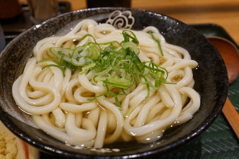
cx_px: 120
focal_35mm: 35
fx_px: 232
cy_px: 80
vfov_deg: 37.9
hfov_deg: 54.4
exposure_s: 1/25
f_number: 7.1
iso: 800
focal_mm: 35
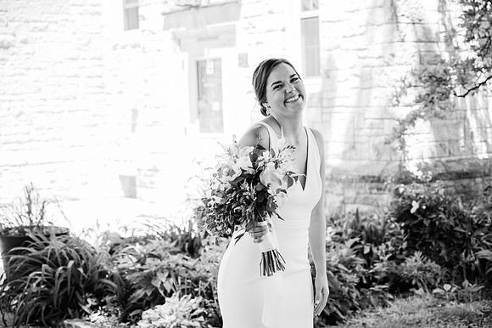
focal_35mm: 70
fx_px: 956
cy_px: 164
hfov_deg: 28.9
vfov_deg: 19.4
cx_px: 246
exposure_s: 1/320
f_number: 4
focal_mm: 70
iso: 320
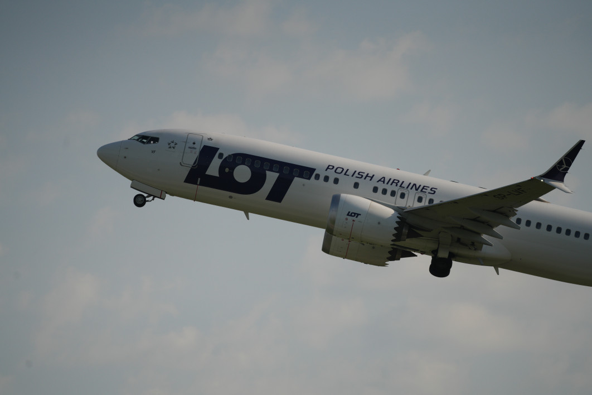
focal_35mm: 500
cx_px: 296
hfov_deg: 4.1
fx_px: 8222
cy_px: 198
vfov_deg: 2.7
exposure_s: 1/3200
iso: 400
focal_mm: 500
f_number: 6.3
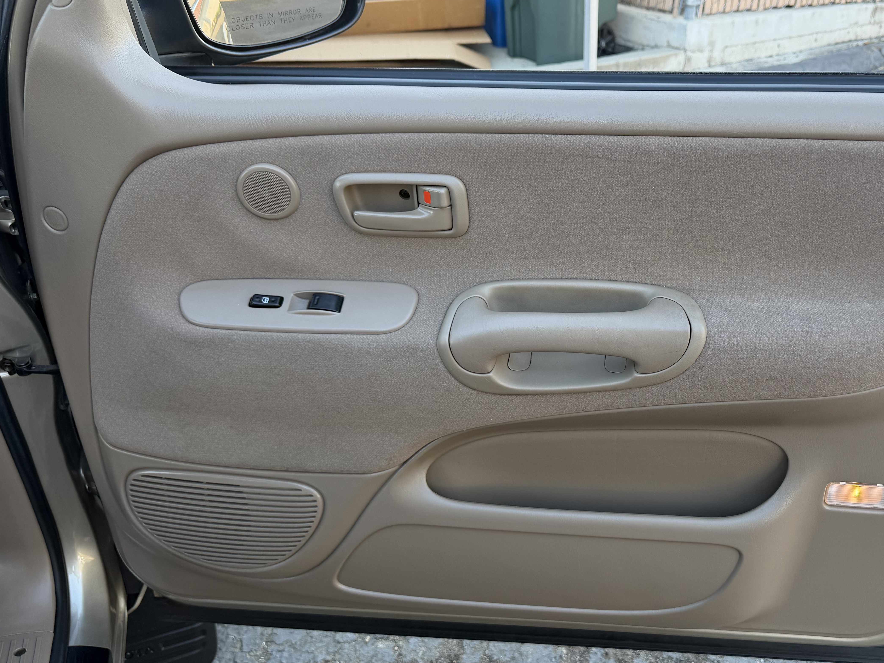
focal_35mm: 33
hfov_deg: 54.2
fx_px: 843
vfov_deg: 42.9
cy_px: 337
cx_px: 593
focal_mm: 6.76
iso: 64
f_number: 1.78
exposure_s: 1/127
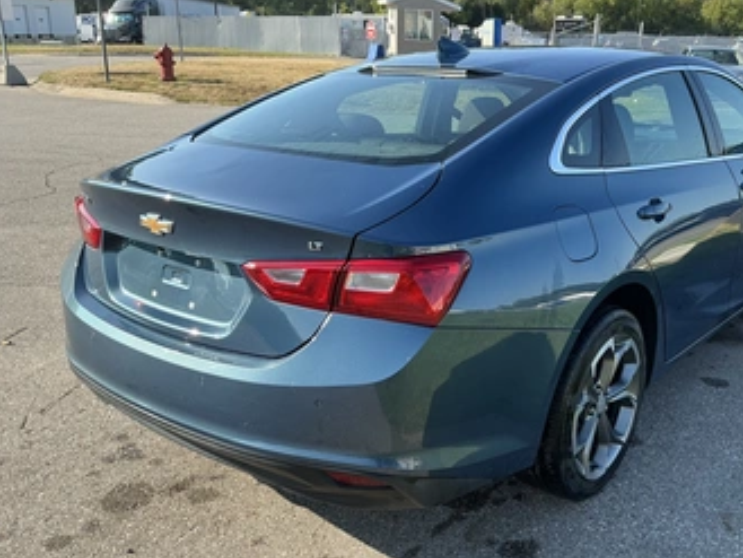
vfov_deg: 41.8
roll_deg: -2.2
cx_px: 440
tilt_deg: -19.4
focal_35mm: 34
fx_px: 730
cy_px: 300
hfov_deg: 53.6
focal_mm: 3
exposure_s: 1/540
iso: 25
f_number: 1.8
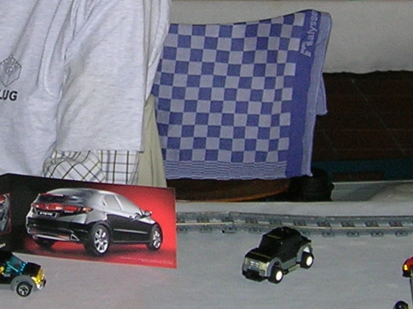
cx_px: 66
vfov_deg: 10.6
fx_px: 1657
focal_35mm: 139
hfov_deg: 14.1
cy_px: 41
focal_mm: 5.7
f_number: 2.9
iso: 67
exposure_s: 1/60.1
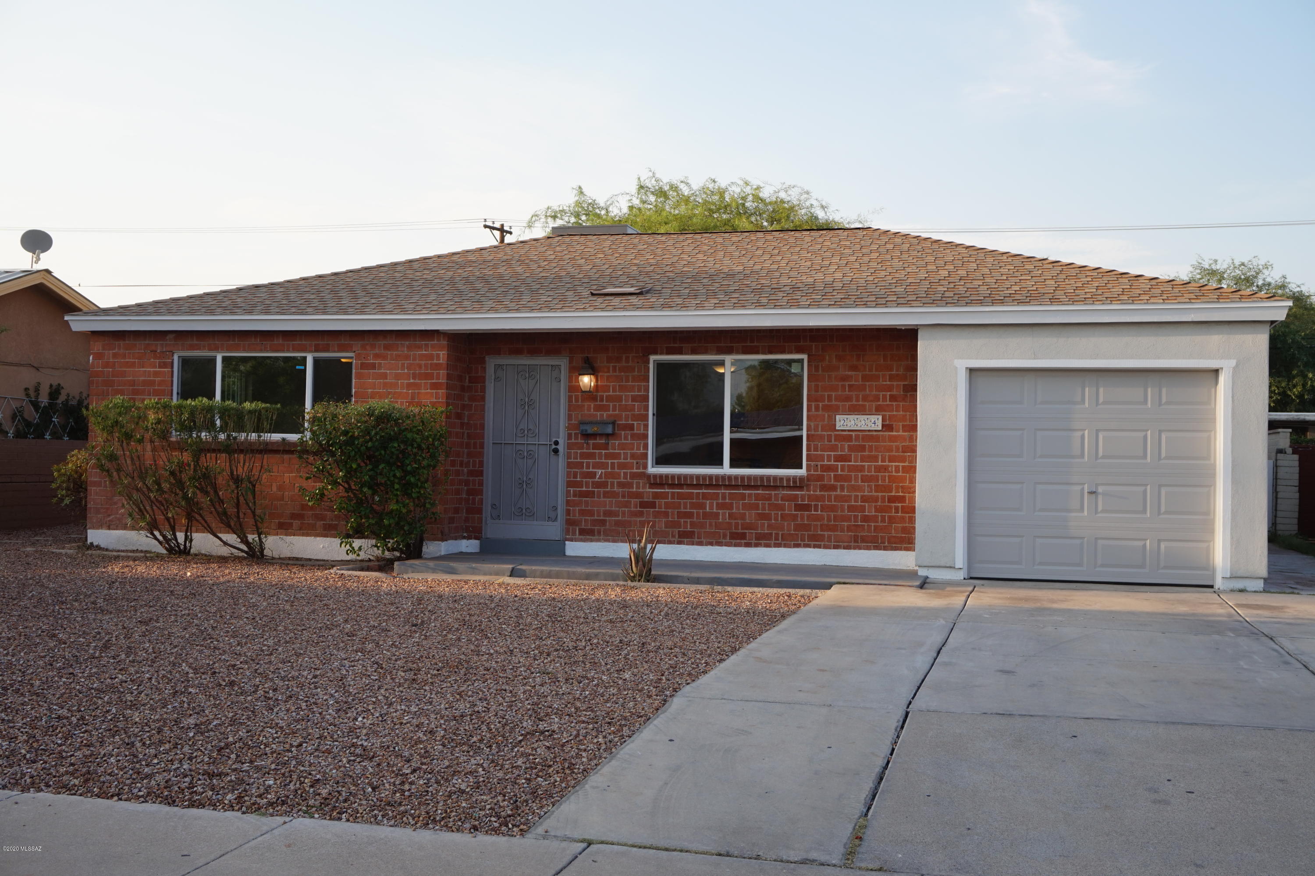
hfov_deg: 49.6
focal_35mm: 39
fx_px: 1424
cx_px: 658
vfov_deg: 34.2
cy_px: 438
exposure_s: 1/80
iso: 100
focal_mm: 26
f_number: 8
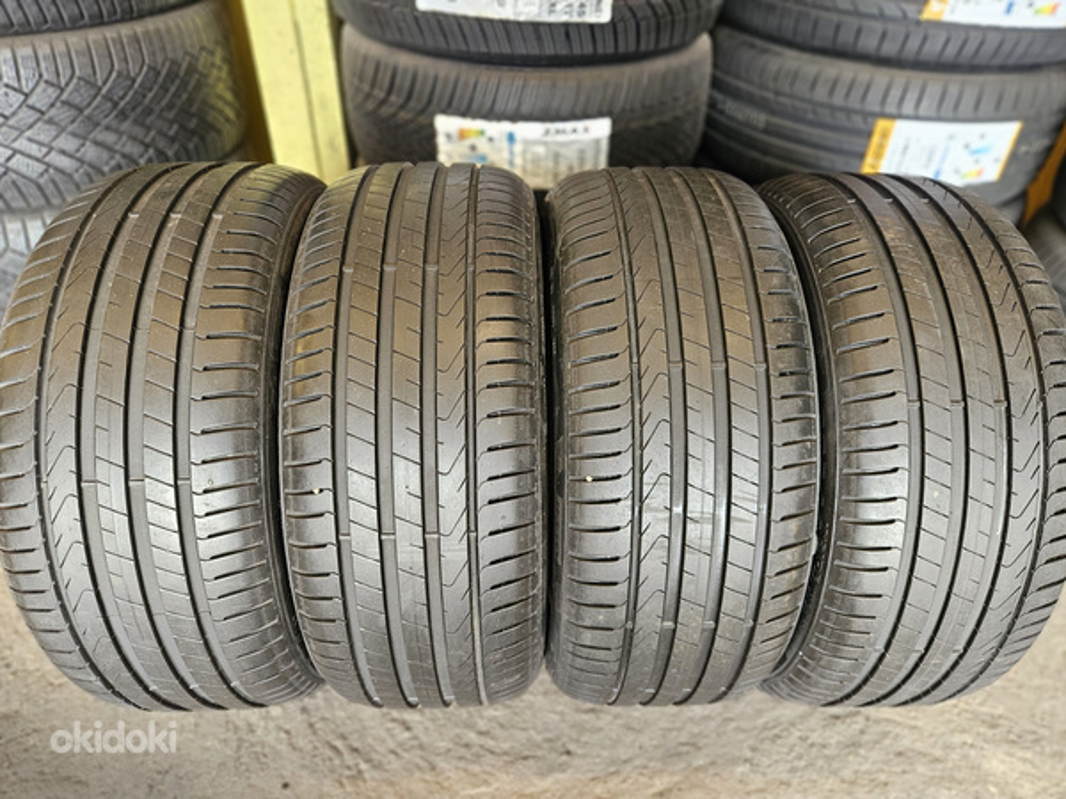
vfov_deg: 58.9
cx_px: 533
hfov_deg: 73.9
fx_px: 708
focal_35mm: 23
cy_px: 400
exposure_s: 1/142
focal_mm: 5.4
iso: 800
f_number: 1.8
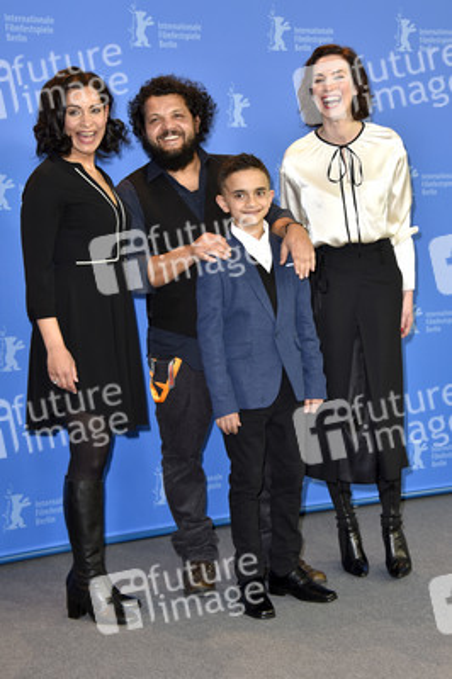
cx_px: 226
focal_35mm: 62
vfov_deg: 32.4
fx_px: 1170
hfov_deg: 21.9
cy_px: 340
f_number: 5.6
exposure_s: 1/125
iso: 640
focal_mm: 62
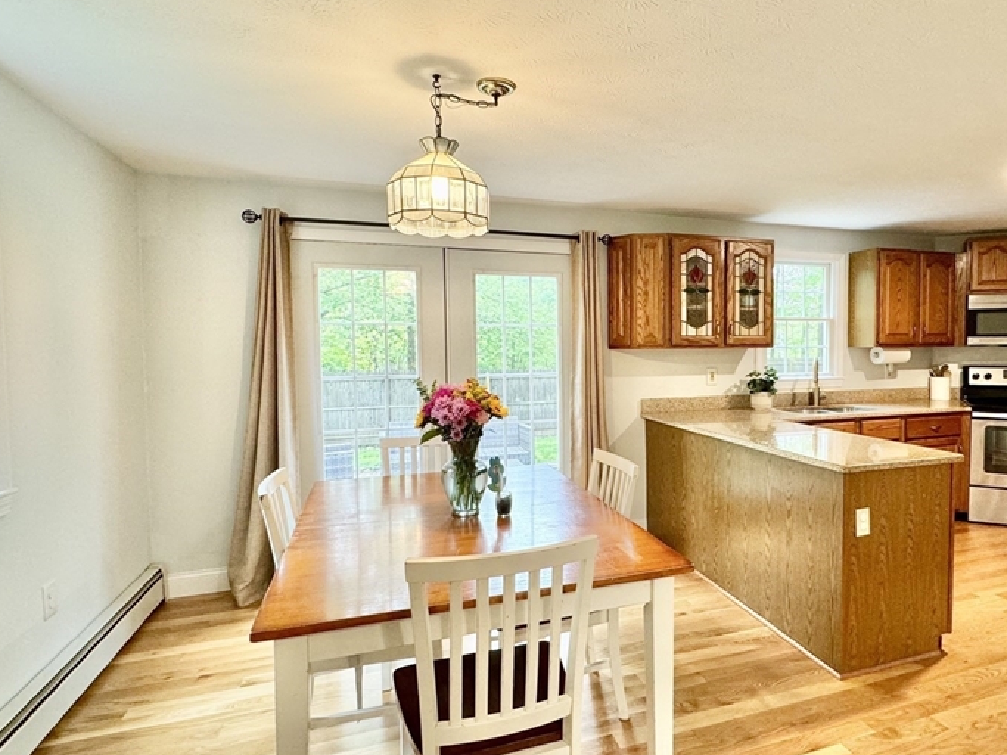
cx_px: 615
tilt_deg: -3.8
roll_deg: -0.5
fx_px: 611
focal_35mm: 21
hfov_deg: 77.9
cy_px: 373
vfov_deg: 63.4
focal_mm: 2.22
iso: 200
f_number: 2.2
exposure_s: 1/60
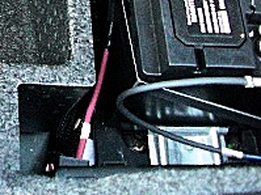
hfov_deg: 15.4
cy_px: -99
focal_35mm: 116
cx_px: -153
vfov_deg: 12.1
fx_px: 874
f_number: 2.8
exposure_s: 1/60
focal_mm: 6.3
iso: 800
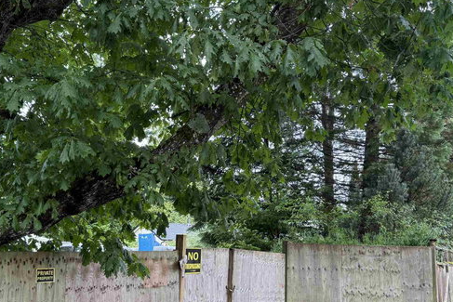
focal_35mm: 41
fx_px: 516
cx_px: 180
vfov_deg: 32.6
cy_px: 177
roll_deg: -2.1
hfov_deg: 47.1
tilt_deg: +7.7
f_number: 1.78
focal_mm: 6.76
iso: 100
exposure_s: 1/138
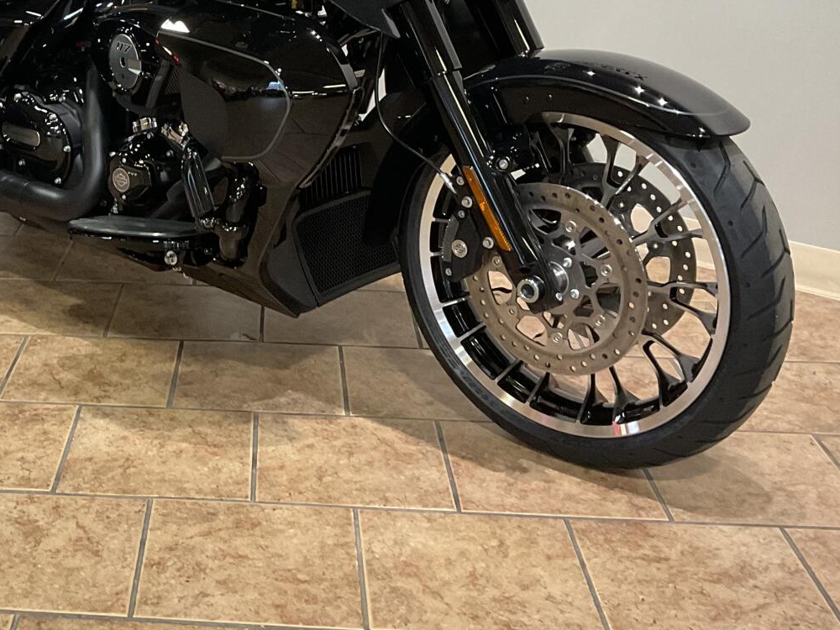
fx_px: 1407
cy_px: 77
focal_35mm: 58
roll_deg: +0.2
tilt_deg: -12.7
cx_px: 151
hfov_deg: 32.2
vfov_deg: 24.6
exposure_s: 1/60
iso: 125
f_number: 1.8
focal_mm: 3
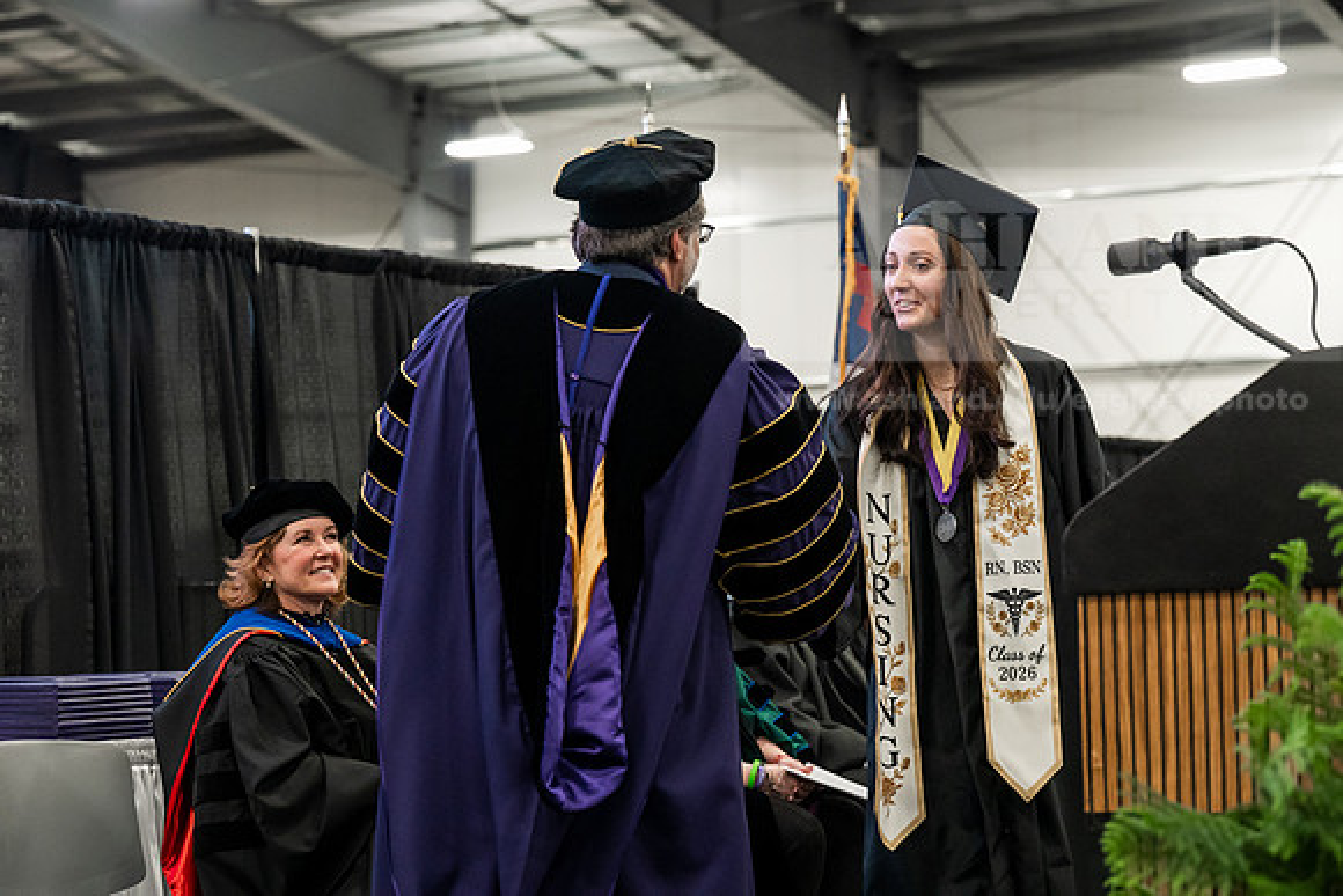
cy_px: 448
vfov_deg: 15.9
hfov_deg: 23.6
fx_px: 3209
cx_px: 672
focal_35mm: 86
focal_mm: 86
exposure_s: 1/200
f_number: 4.5
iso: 4000
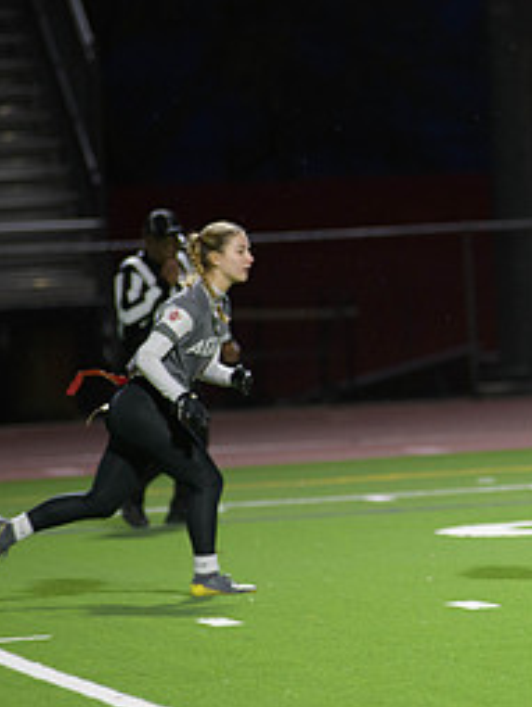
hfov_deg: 3.6
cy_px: 335
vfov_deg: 4.7
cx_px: 663
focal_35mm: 417
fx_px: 8531
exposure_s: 1/200
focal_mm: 190
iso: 1400
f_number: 2.8
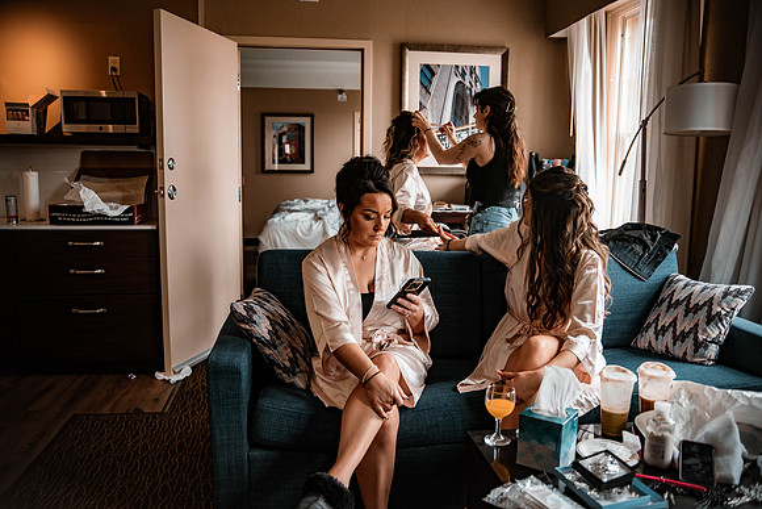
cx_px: 381
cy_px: 254
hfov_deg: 65.5
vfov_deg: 46.4
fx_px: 593
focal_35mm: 28
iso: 640
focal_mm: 28
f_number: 2.8
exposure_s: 1/125
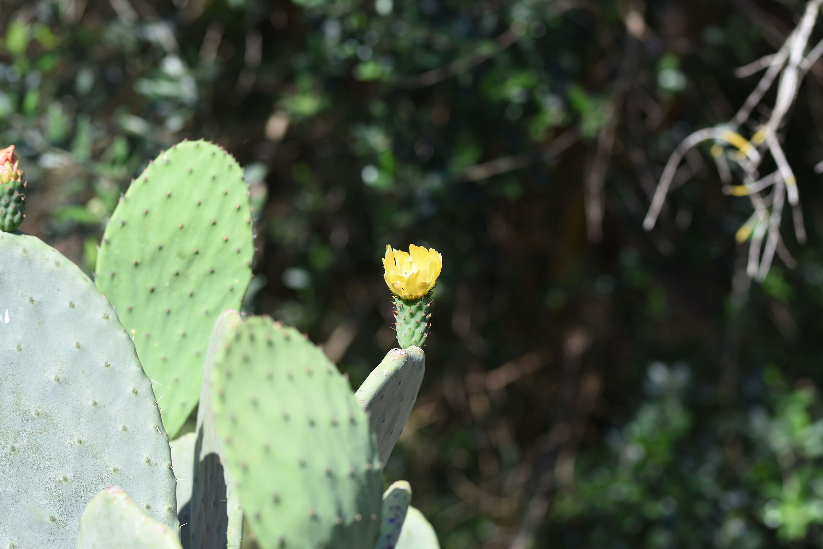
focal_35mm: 128
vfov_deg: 10.8
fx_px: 2915
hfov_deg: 16.1
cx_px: 412
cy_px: 274
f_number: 2.8
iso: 125
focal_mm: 85
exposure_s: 1/1000
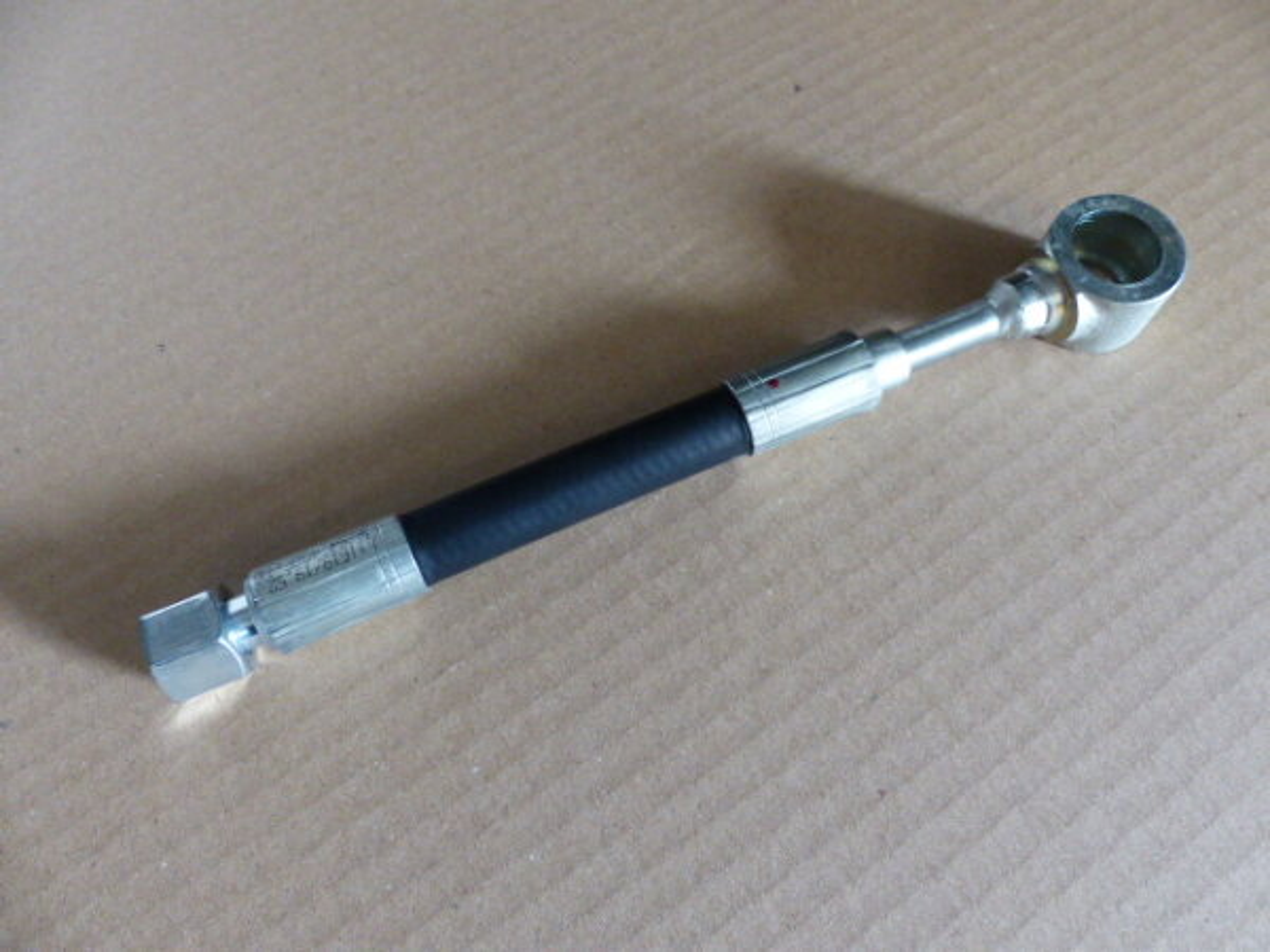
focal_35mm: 26
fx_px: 954
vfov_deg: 53.1
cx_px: 635
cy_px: 476
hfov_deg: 67.3
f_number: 2.8
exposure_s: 1/50
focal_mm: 4.5
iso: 400
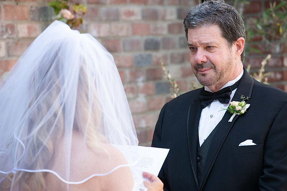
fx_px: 1435
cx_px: 144
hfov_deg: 11.4
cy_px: 96
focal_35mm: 180
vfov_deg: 7.6
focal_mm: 180
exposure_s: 1/640
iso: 1250
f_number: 5.6
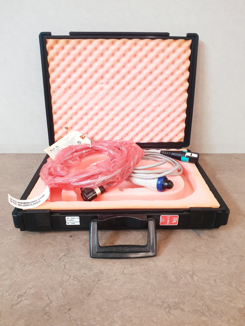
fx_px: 245
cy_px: 163
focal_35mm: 26
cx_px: 122
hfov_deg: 53.1
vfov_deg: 67.3
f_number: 2.4
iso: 400
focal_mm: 4.3
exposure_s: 1/50
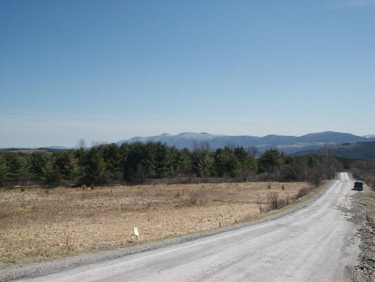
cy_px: 141
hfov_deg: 50.1
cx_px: 188
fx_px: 401
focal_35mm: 37
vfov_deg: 38.7
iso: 64
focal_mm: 7.75
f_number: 6.7
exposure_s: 1/500
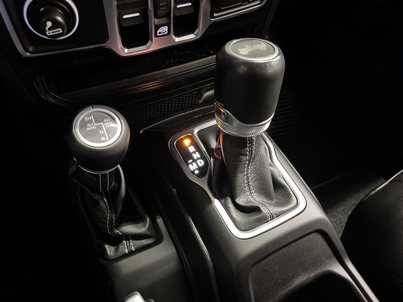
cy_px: 151
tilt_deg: -54.2
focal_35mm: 26
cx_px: 202
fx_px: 303
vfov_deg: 53.1
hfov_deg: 67.3
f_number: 1.6
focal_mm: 5.1
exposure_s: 1/30
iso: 1000
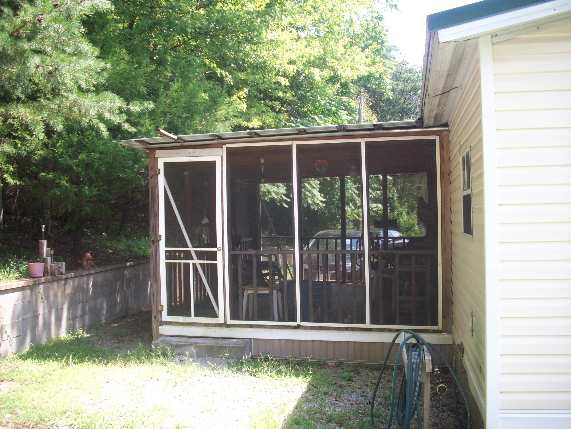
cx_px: 286
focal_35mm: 37
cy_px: 214
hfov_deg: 50.1
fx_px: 610
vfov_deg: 38.7
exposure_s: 1/184
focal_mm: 6.2
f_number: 2.8
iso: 80
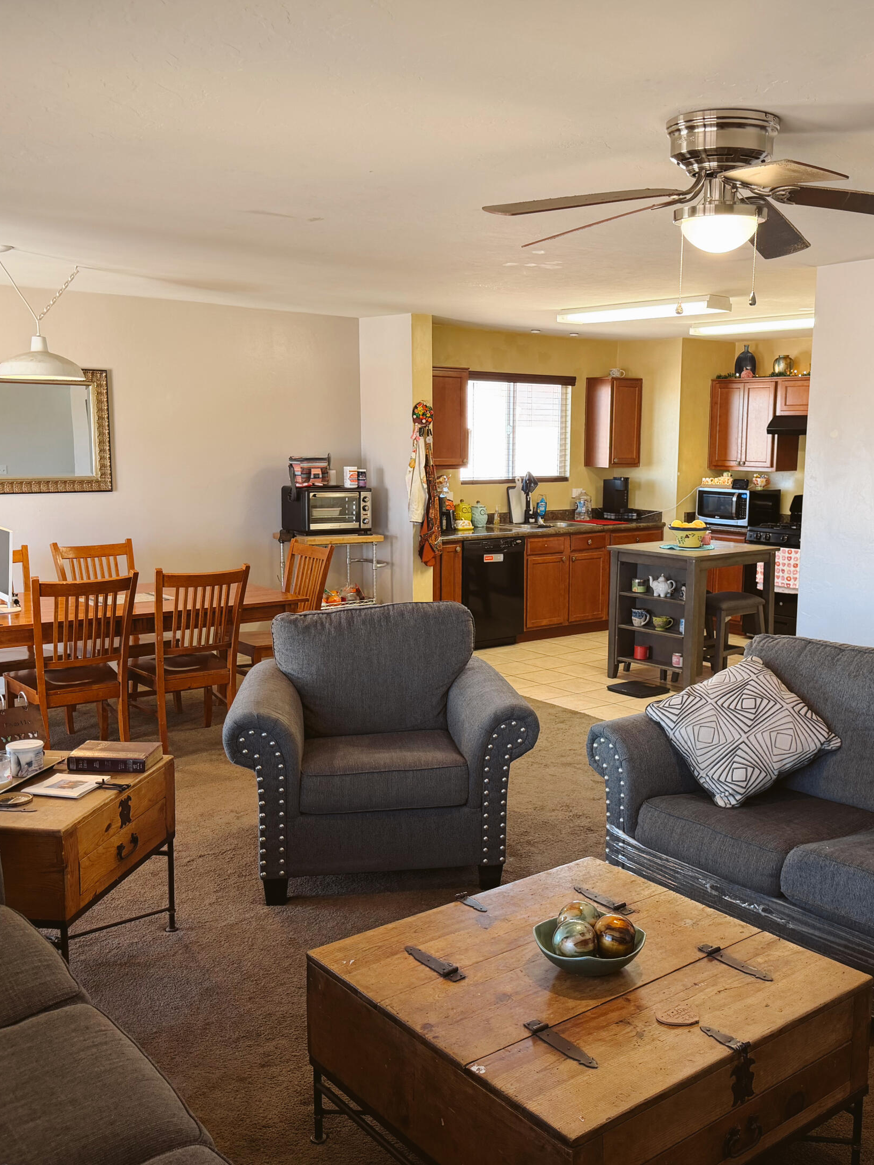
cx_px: 543
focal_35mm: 33
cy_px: 592
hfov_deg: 42.6
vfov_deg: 55.4
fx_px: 1111
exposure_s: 1/60
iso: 125
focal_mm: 6.76
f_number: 1.78
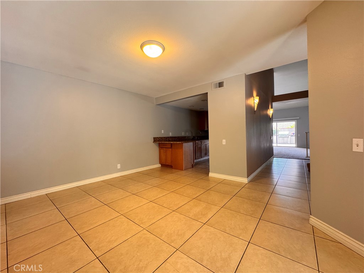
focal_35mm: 14
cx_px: 182
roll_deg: +0.8
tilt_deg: -1.3
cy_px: 136
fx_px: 147
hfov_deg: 102.1
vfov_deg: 85.7
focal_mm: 2.22
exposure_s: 1/60
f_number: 2.2
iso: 250
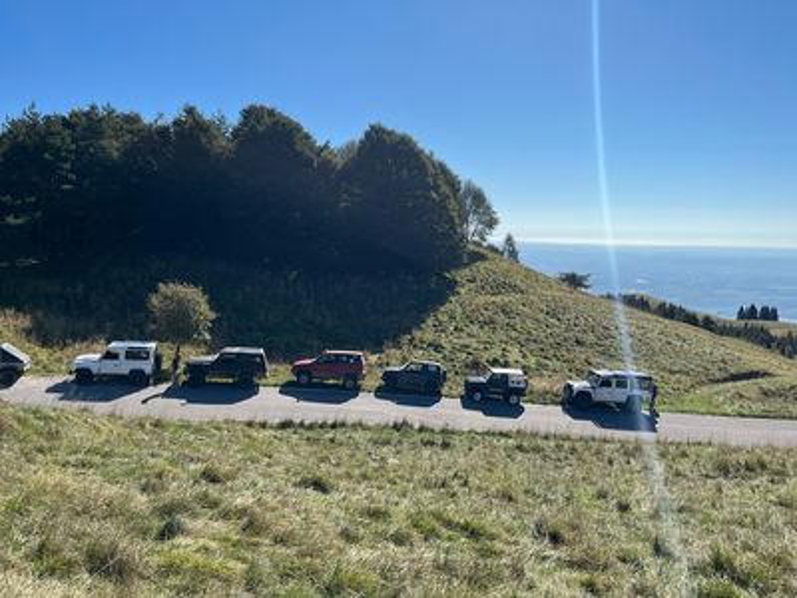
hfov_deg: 67.3
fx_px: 599
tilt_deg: -7.3
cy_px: 299
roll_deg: -0.7
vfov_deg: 53.1
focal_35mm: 26
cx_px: 398
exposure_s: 1/4484
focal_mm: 5.1
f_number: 1.6
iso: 50
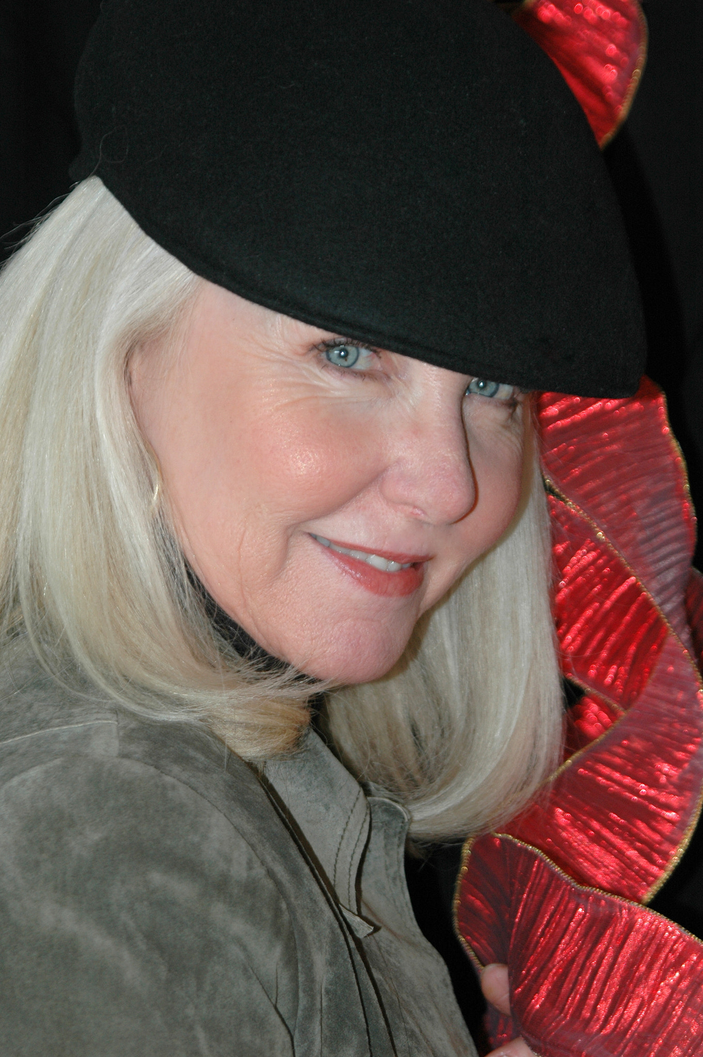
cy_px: 528
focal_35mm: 138
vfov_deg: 14.9
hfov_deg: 9.9
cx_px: 352
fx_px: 4049
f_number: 5.3
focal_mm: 92
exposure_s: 1/60
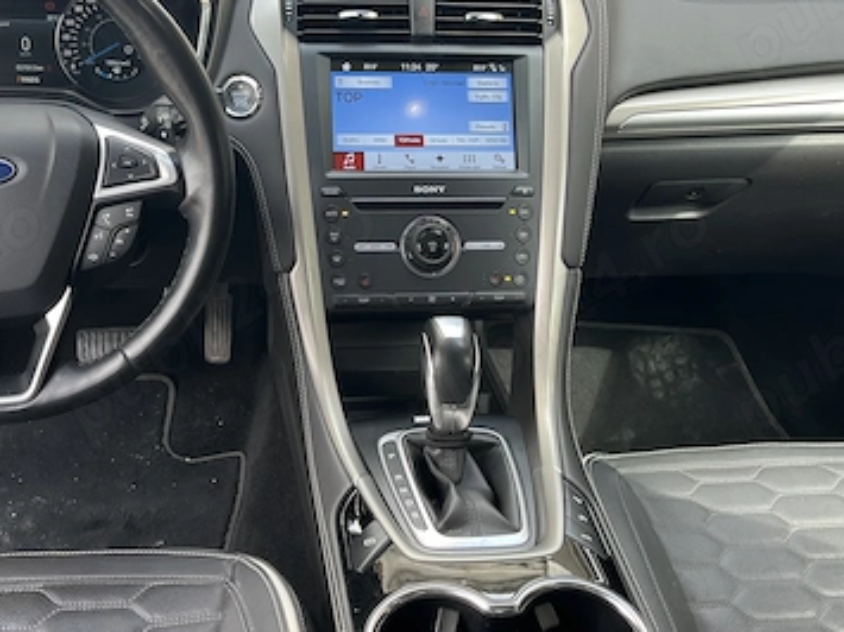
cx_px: 388
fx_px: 1072
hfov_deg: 42.9
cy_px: 345
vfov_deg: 32.8
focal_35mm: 44
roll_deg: -4.1
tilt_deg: -30.9
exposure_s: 1/122
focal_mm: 5.1
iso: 50
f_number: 1.6
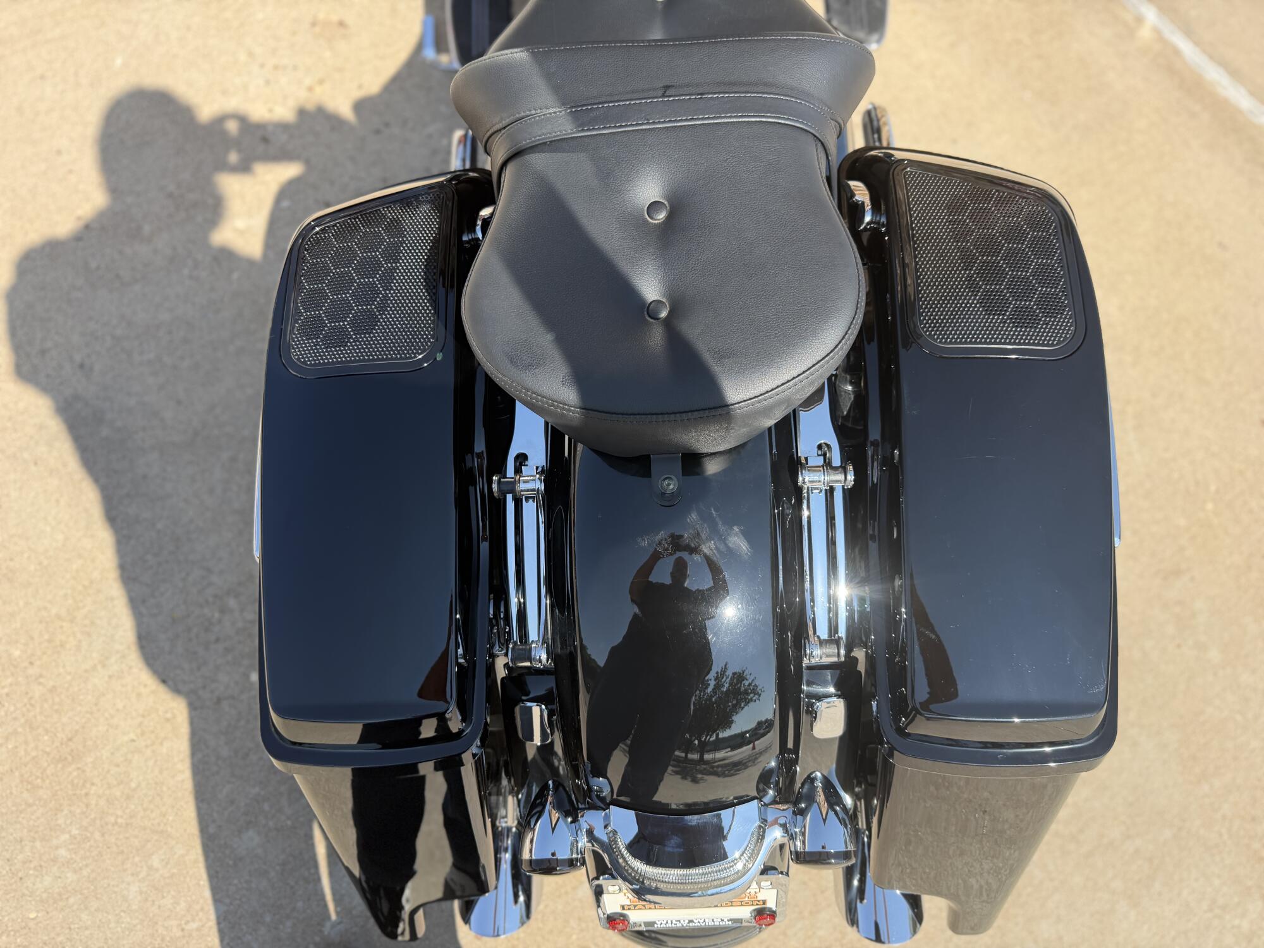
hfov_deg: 71.6
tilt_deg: -66.1
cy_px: 474
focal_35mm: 24
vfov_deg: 56.8
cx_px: 632
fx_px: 876
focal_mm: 6.76
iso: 80
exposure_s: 1/1653
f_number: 1.78
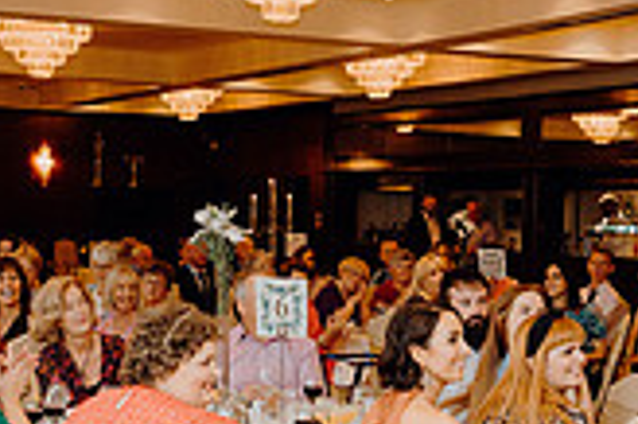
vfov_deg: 15.8
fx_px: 1505
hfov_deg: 23.9
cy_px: 391
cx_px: 338
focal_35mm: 85
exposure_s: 1/200
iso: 1250
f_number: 2.8
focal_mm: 24
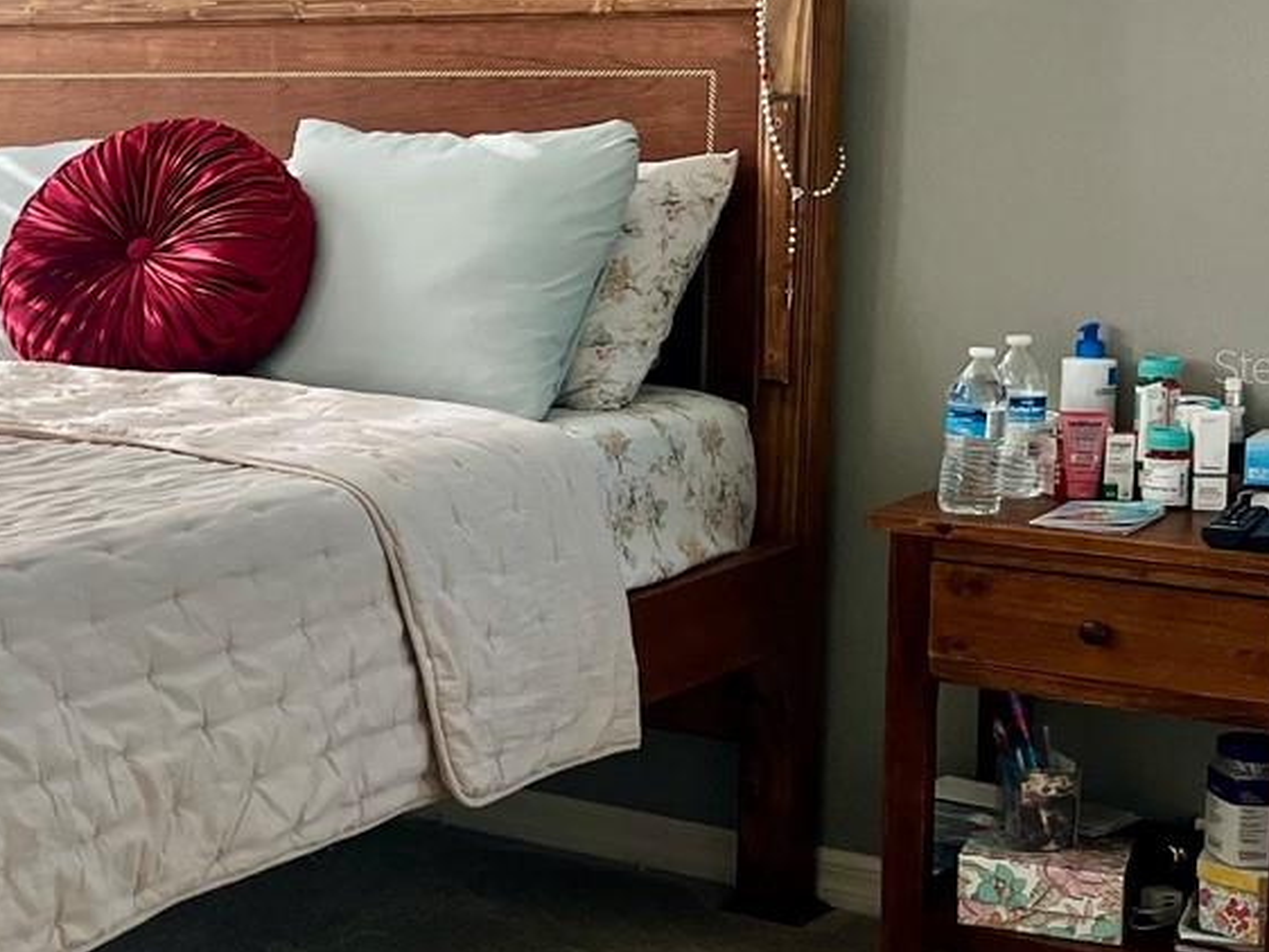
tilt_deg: -8.4
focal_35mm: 74
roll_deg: +1.7
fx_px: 2714
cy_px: 365
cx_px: -379
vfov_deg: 19.9
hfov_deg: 23.3
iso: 100
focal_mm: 5.1
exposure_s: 1/121
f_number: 1.6
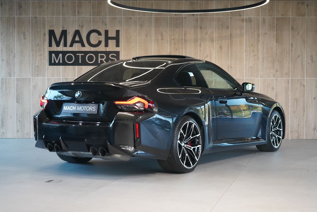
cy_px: 106
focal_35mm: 60
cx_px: 158
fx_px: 528
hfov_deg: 33.4
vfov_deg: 22.6
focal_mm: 60
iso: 6400
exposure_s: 1/160
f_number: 5
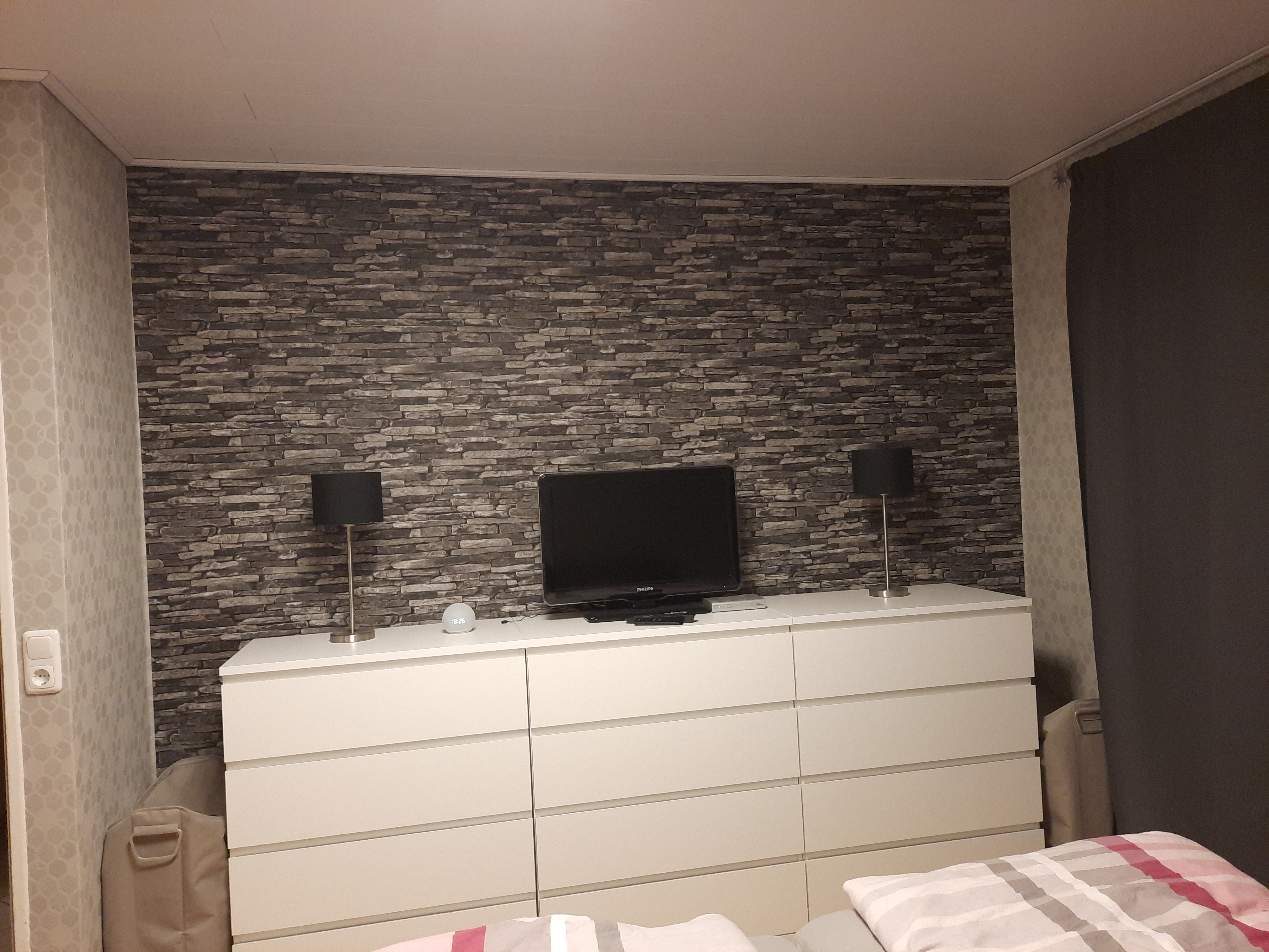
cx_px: 634
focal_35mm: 25
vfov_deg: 54.9
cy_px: 476
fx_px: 916
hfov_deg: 69.4
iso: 341
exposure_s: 1/33
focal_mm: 4.6
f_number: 2
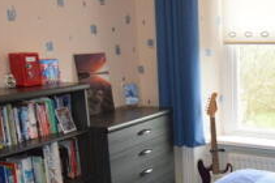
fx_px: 427
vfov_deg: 23.8
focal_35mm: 56
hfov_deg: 33.8
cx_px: 246
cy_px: 144
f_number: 5
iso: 800
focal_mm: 12
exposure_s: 1/100
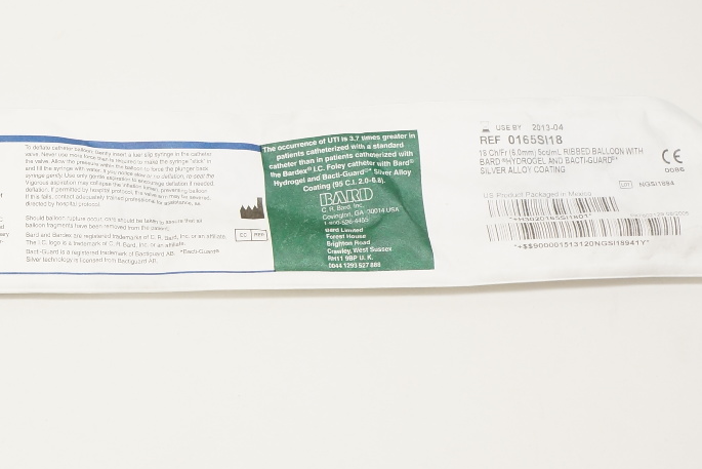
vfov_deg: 19.5
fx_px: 1365
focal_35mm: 70
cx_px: -8
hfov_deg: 27.1
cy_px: 199
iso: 400
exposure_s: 1/60
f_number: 6.3
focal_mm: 20
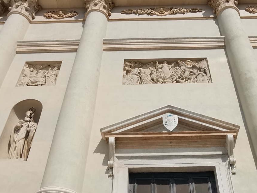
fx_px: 297
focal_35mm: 40
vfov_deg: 35.3
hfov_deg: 46.5
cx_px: 155
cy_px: 139
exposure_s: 1/2674
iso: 50
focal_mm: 2.23
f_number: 2.2
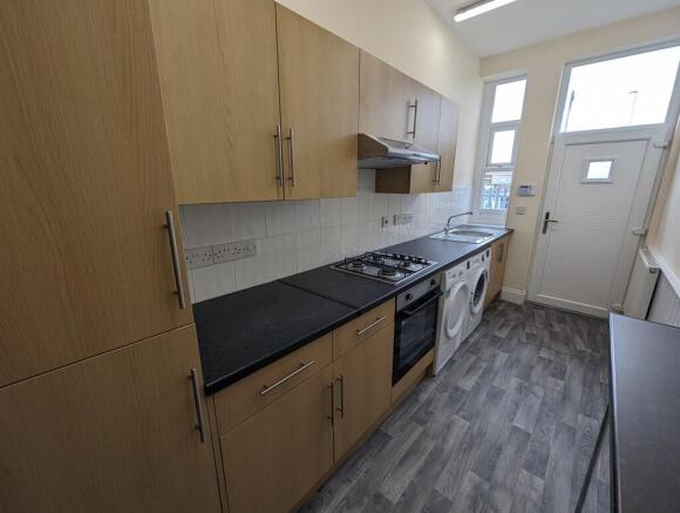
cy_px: 256
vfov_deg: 90.1
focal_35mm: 13
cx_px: 340
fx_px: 256
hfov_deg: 106.1
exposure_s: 1/100
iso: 42
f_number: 2.2
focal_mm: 1.95
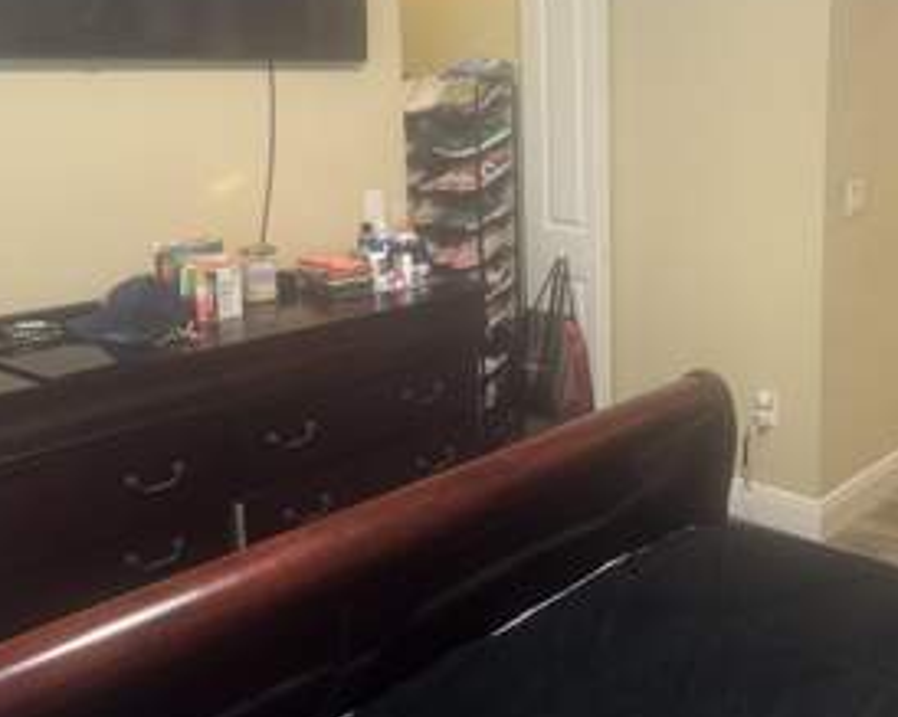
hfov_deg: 43.7
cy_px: 228
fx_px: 1089
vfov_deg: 36.0
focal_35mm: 41
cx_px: 642
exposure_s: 1/60
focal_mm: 6.76
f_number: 1.78
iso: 320
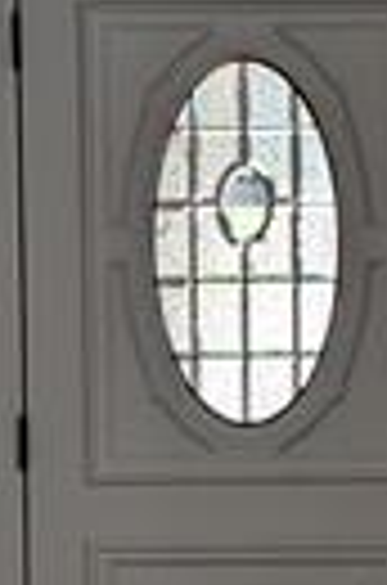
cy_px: 315
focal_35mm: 148
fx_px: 2399
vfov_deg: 13.9
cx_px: 284
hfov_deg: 9.2
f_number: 1.68
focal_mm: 6.9
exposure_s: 1/131
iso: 25
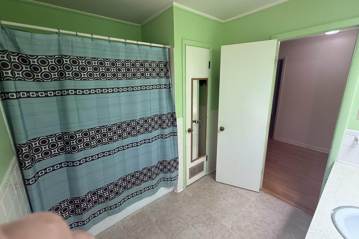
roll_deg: +1.1
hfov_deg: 100.4
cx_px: 175
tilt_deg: -12.2
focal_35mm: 15
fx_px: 150
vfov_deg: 77.3
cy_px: 114
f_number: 2.2
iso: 200
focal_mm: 2.22
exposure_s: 1/60
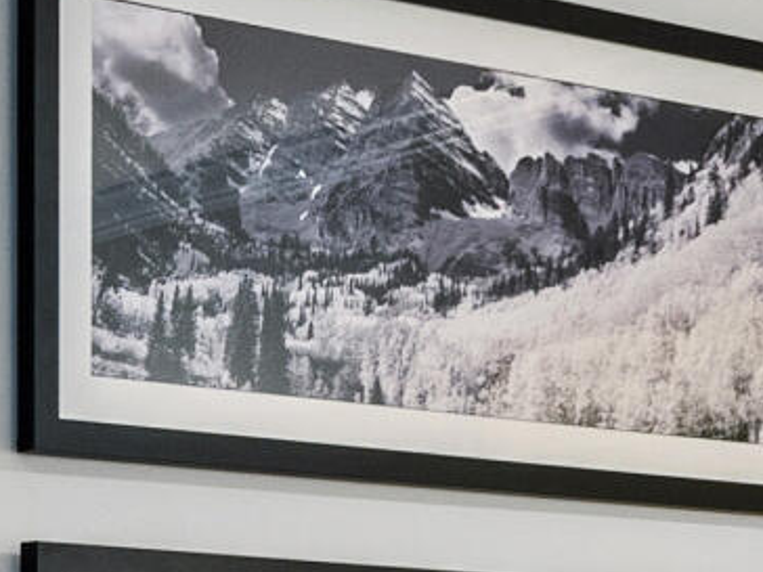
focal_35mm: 119
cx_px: -685
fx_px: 2623
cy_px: 924
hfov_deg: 14.3
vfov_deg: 11.8
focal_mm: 10
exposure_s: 1.3
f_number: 9
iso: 100
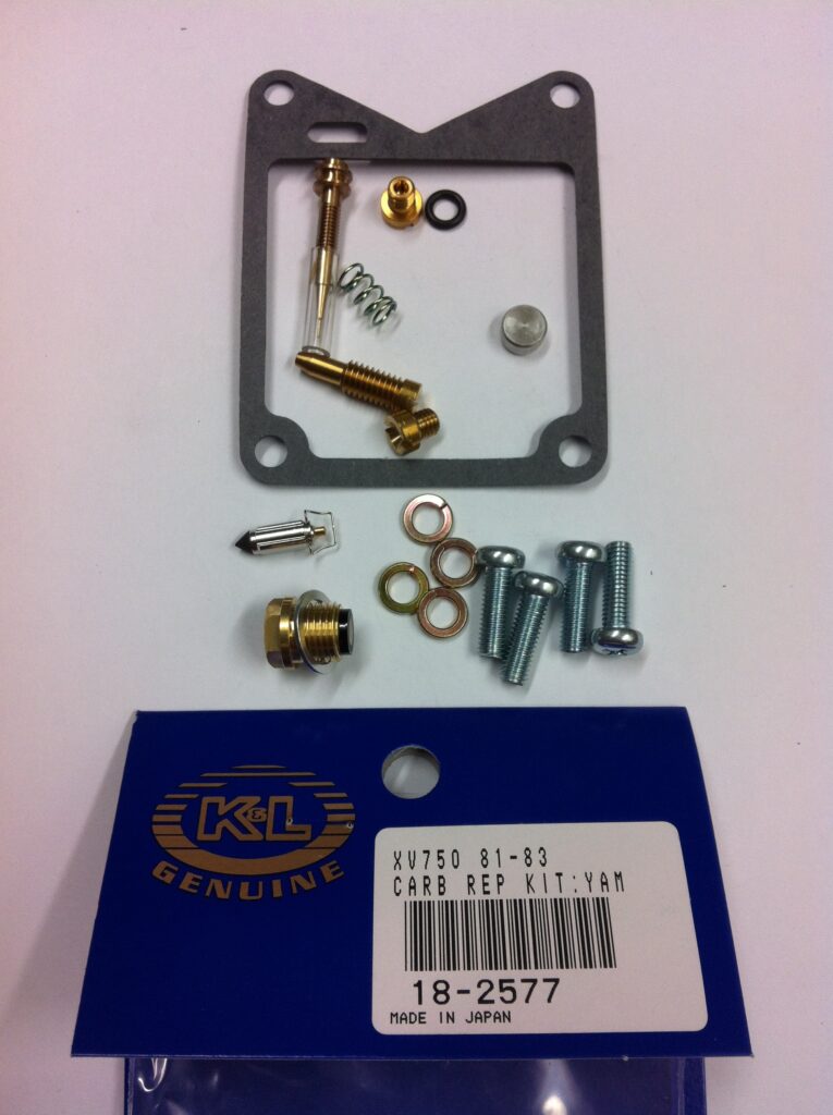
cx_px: 416
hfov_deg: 40.6
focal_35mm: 35
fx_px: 1126
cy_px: 558
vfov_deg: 52.7
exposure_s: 1/40
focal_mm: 3.85
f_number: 2.8
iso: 80
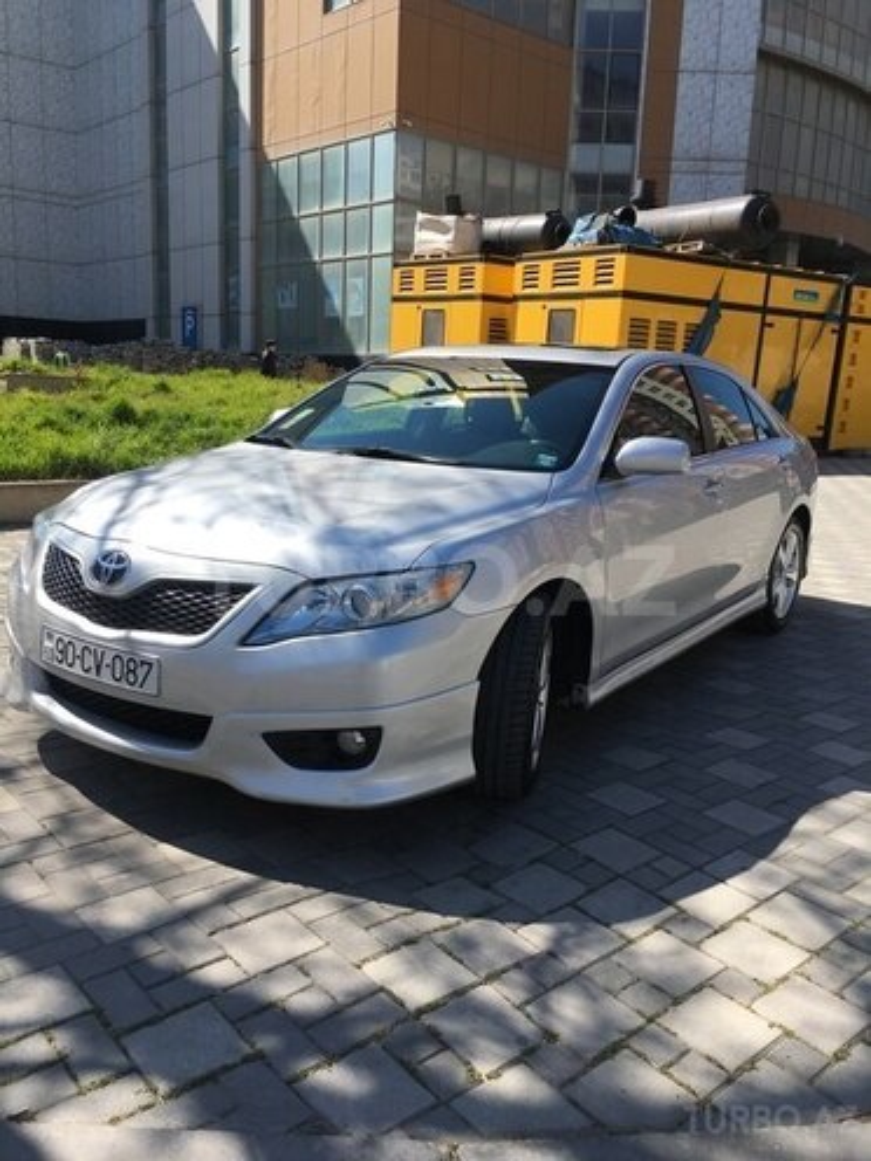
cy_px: 580
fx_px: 973
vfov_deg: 61.7
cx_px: 436
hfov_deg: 48.2
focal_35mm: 29
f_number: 2.2
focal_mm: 4.15
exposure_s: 1/1115
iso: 25
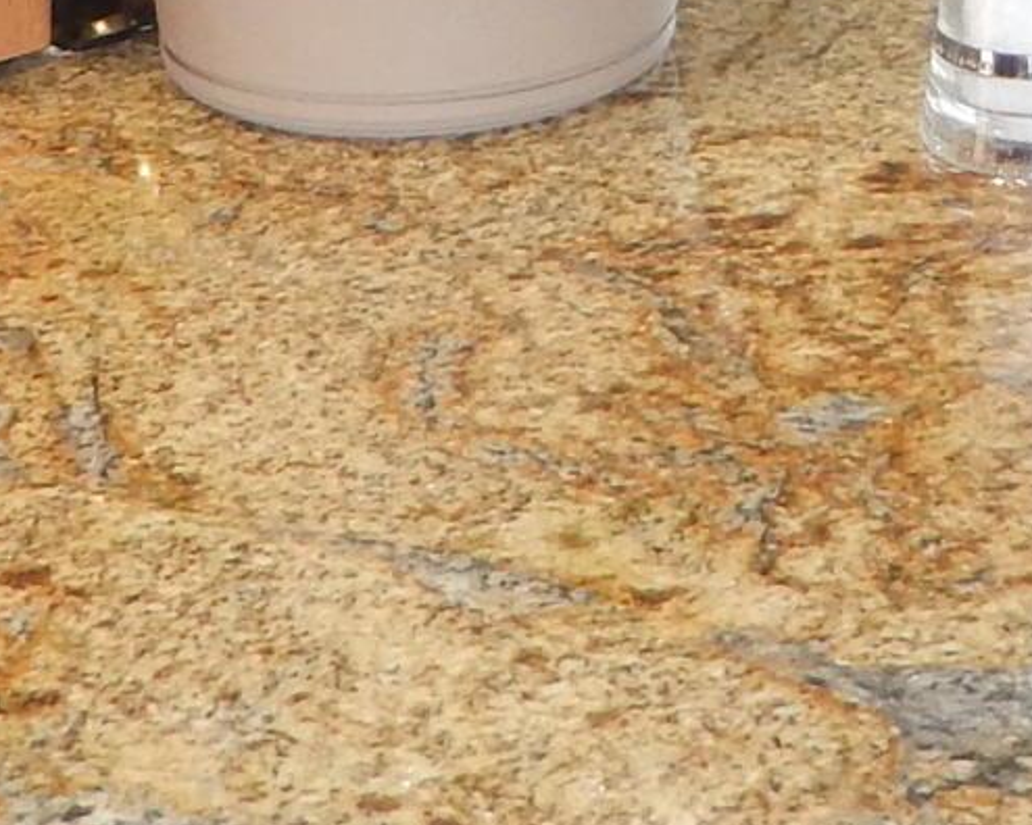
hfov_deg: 13.0
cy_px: -1350
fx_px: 4520
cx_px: 667
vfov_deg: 9.1
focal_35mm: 148
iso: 200
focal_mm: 4.5
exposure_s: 1/30
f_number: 3.4
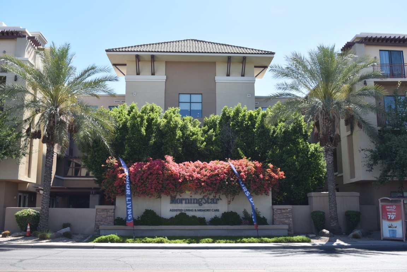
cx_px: 204
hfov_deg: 53.1
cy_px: 136
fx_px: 407
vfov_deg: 36.9
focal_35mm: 36
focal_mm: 24
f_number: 8
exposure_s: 1/250
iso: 180
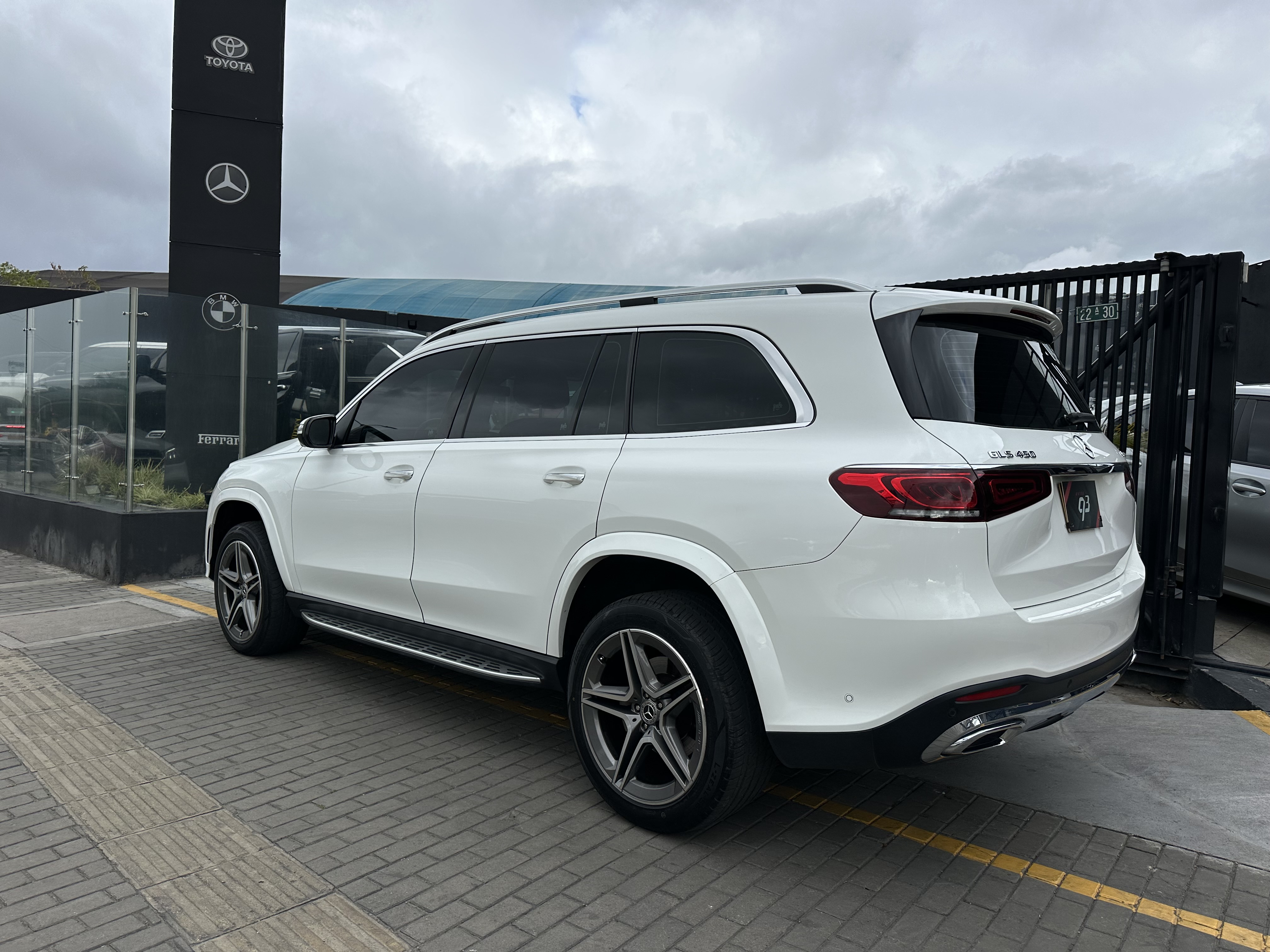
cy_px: 476
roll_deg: -3.2
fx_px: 881
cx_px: 635
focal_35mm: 24
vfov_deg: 56.8
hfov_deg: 71.6
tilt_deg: -1.6
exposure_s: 1/2252
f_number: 1.78
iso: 80
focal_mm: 6.86
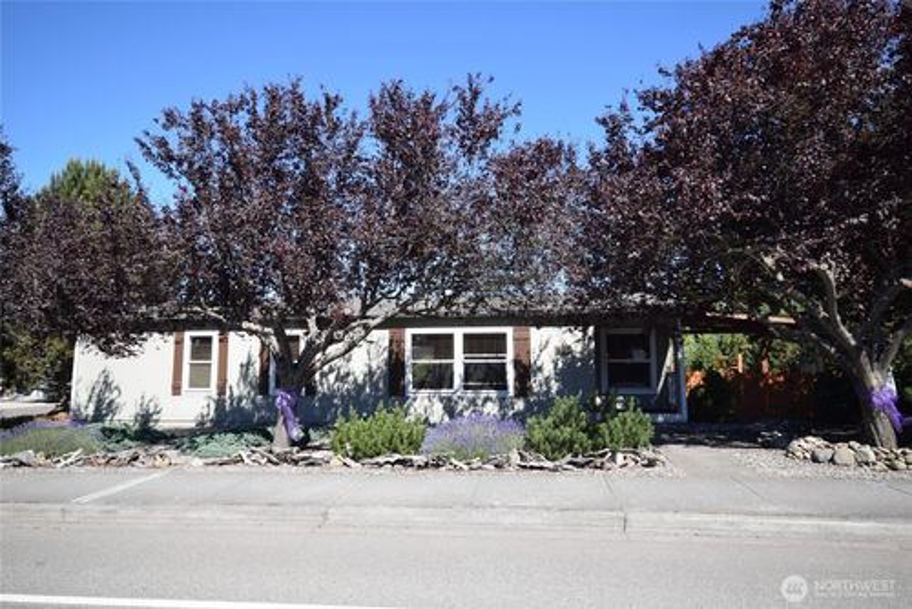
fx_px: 532
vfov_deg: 59.6
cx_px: 456
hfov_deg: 81.2
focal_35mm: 21
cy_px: 304
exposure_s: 1/250
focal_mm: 14
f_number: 8
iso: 220
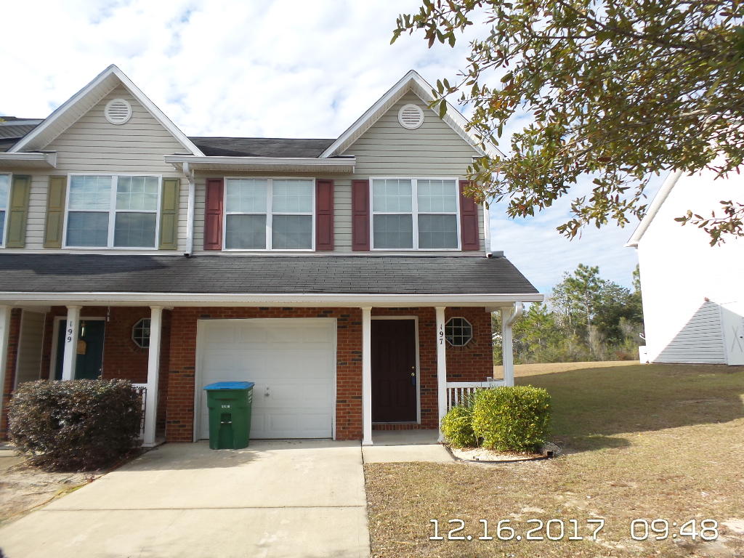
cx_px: 372
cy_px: 279
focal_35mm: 23
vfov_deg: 58.9
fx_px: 494
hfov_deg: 73.9
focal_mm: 4.1
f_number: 3.5
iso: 100
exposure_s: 1/640
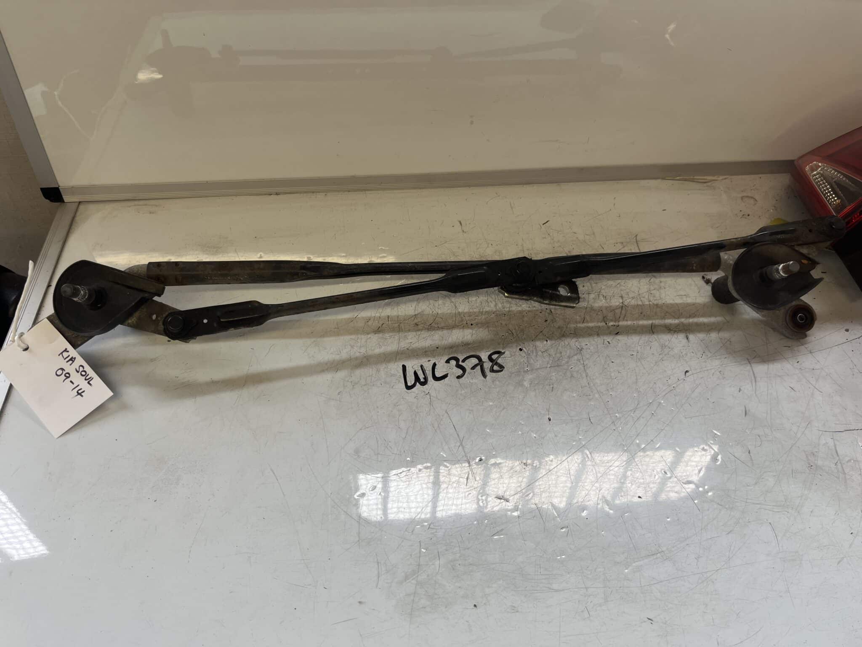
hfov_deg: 67.3
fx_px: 647
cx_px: 431
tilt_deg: -46.0
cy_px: 324
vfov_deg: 53.1
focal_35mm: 26
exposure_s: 1/122
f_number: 1.6
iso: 40
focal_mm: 5.1
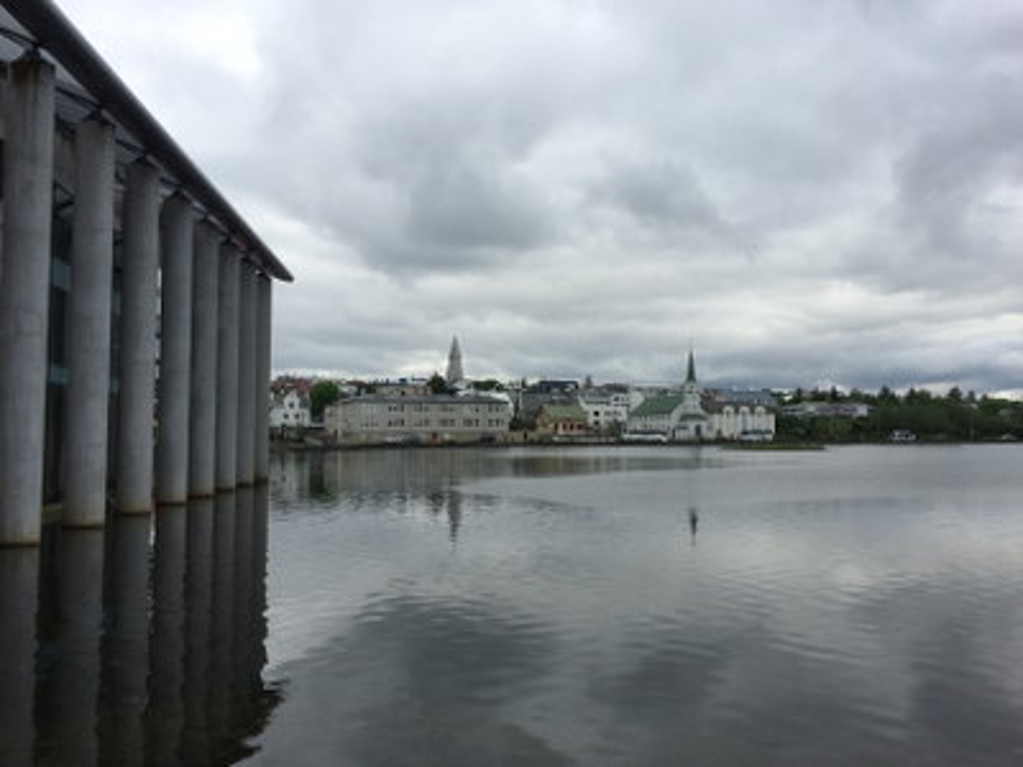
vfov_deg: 48.2
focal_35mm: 29
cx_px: 512
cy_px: 384
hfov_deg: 61.7
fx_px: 857
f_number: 2.2
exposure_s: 1/1709
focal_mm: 4.15
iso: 32
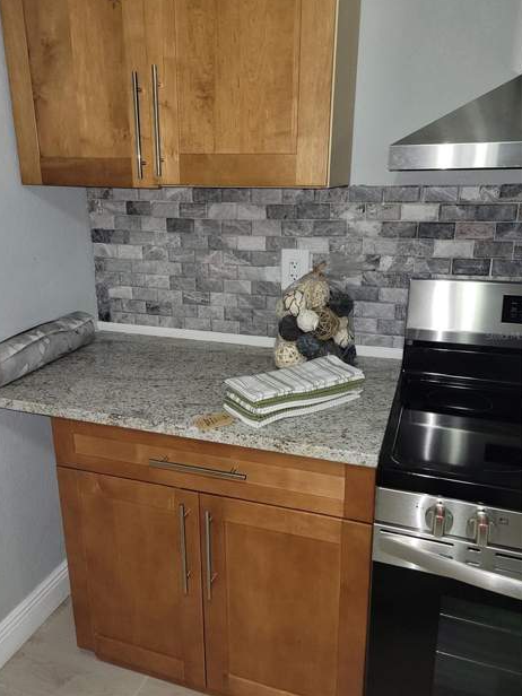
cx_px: 258
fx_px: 543
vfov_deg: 65.3
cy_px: 336
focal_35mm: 27
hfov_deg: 51.4
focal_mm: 5.4
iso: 125
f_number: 1.8
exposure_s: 1/19.9
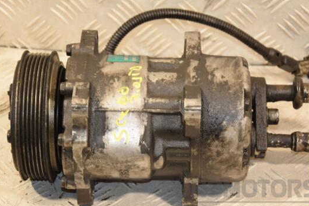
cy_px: 110
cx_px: 151
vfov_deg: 11.4
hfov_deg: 17.1
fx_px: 1030
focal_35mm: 120
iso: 800
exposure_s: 1/100
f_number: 5.3
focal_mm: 70
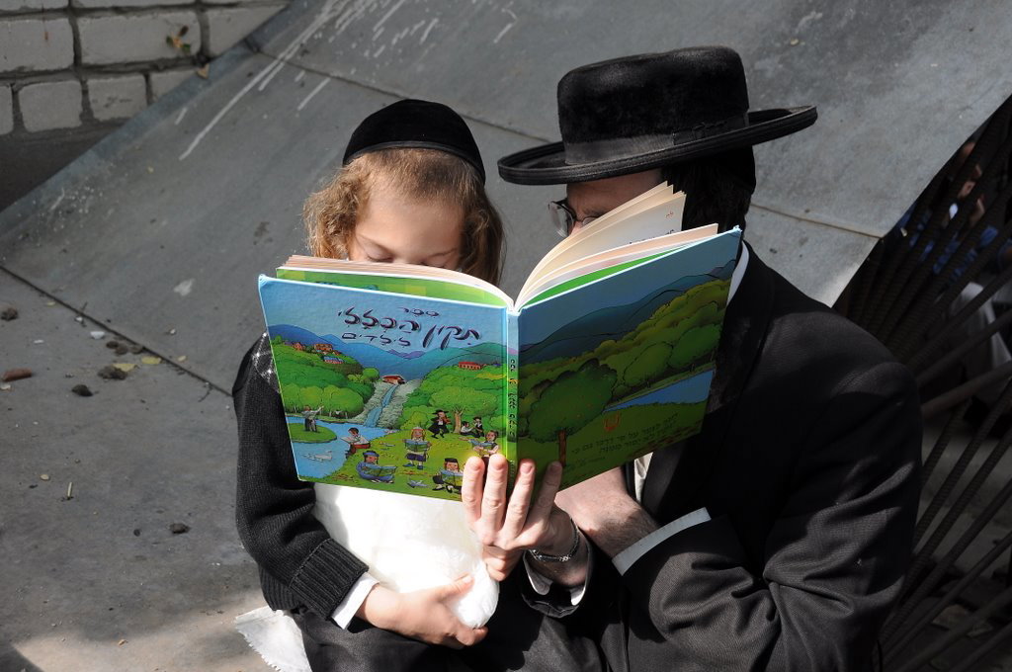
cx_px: 506
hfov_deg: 41.2
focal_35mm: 48
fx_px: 1348
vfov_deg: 28.0
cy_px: 336
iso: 250
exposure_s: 1/200
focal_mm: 32
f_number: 6.3
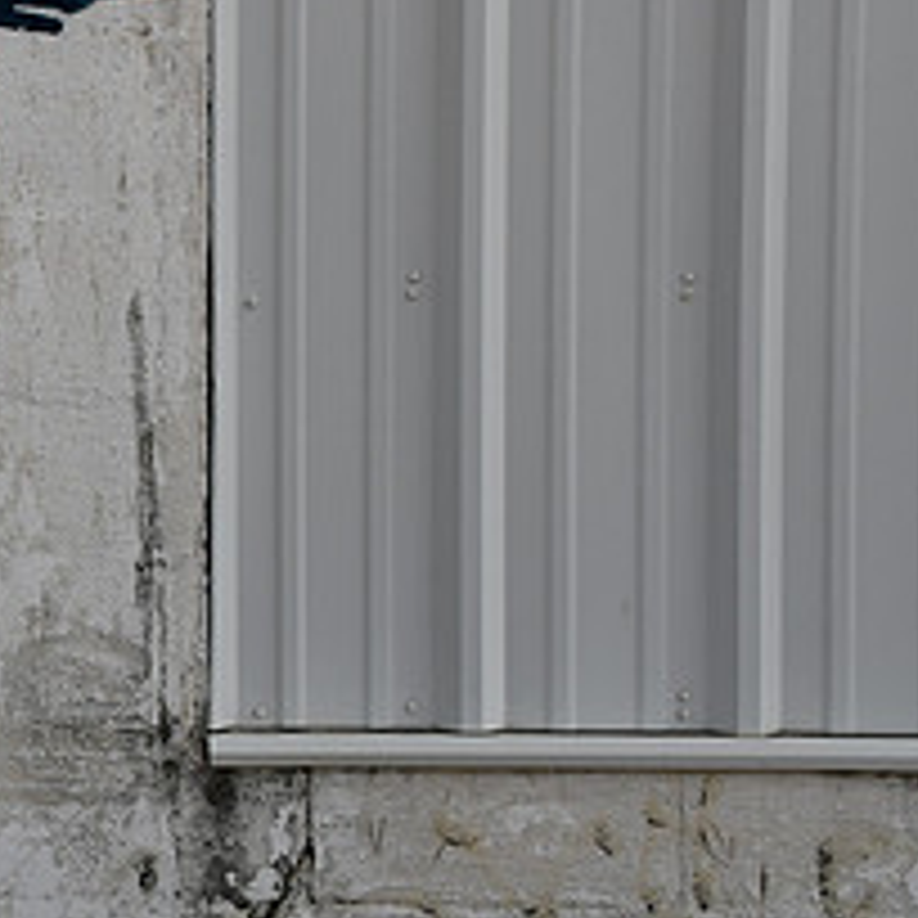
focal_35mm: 116
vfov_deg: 15.0
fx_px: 3480
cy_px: 349
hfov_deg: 14.4
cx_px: -306
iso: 100
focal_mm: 32
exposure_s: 1/320
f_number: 9
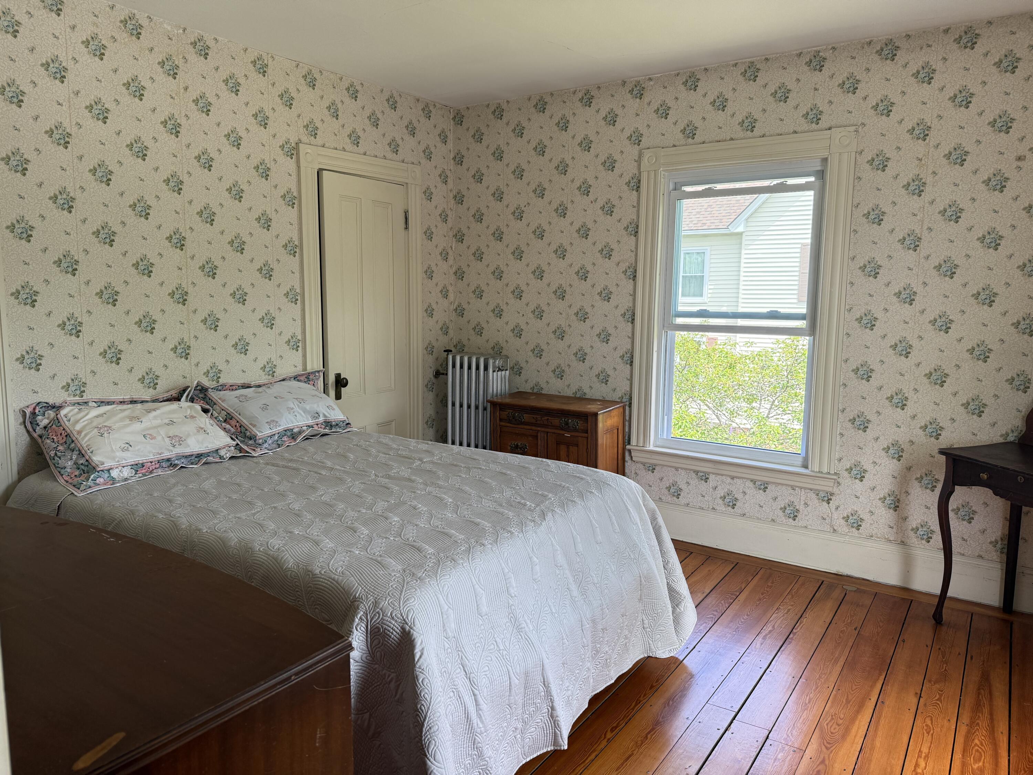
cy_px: 388
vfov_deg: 56.8
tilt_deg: -6.2
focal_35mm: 24
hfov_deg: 71.6
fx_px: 716
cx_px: 516
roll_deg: -0.8
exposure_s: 1/232
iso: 100
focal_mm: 6.76
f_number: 1.78
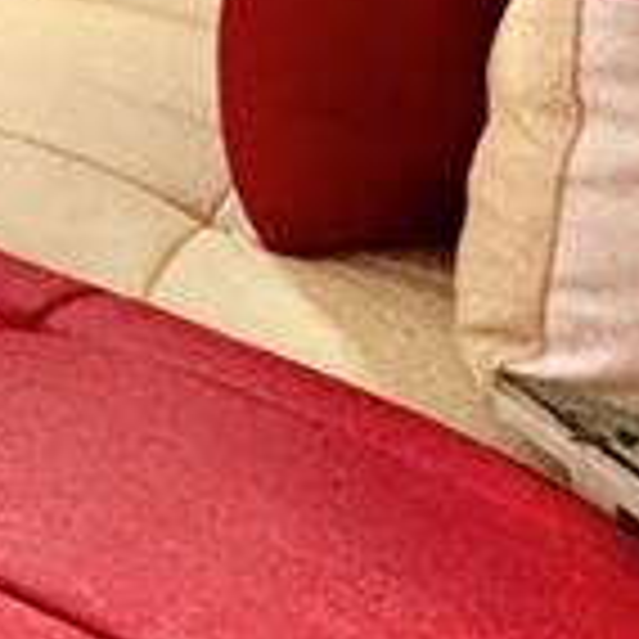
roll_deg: -0.8
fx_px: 1859
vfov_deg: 13.8
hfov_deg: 9.5
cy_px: -900
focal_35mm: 89
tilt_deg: +4.3
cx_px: -1616
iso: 160
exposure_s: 1/60
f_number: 2.2
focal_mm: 2.22
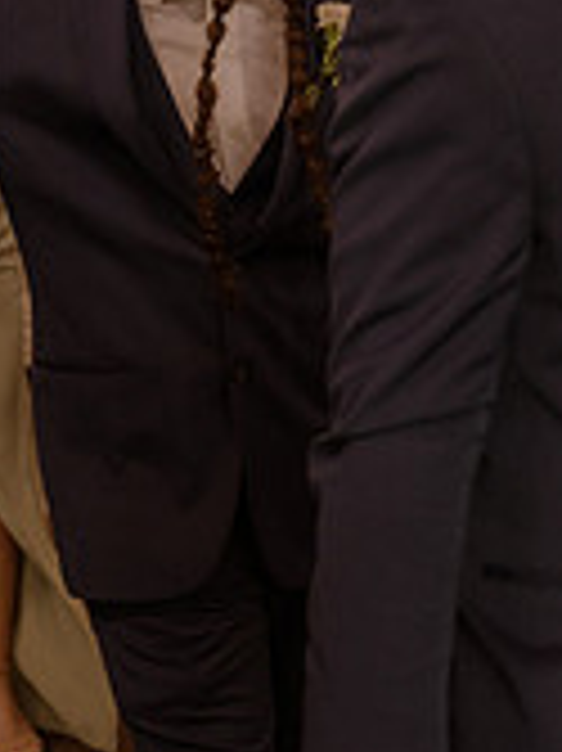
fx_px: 2753
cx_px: 710
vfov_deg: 15.5
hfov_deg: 11.4
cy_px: 317
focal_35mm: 127
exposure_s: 1/320
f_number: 2.8
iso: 1000
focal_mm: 38
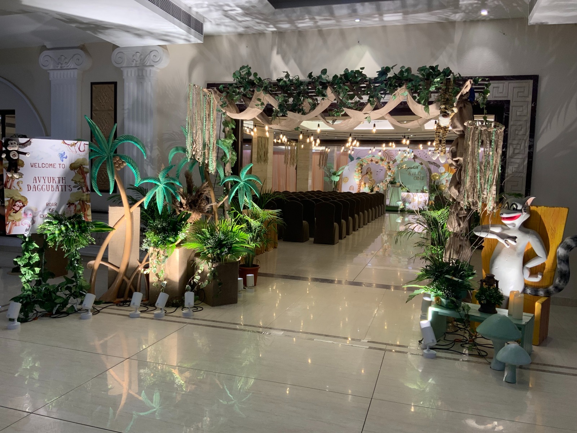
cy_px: 216
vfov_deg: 48.2
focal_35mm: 29
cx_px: 288
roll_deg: -0.8
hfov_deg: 61.7
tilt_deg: -4.3
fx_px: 483
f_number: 1.8
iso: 64
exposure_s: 1/100
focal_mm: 3
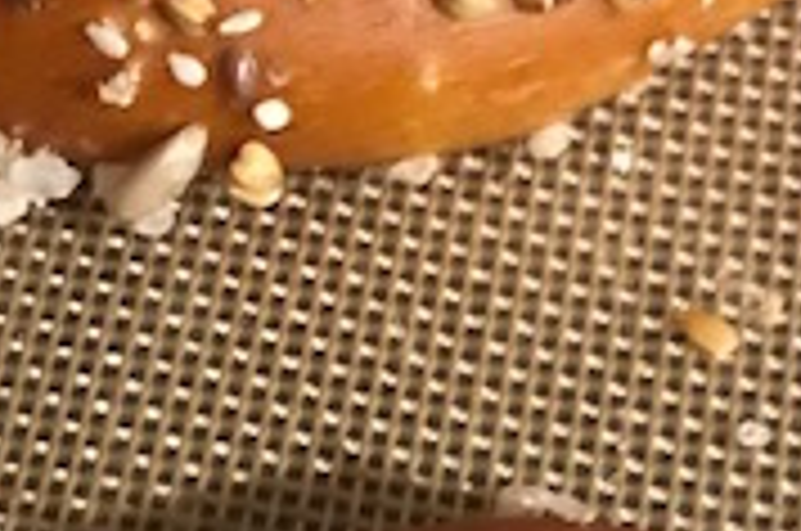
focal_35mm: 105
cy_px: 414
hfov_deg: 19.4
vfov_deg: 12.9
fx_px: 2332
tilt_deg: -63.5
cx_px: 292
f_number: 1.8
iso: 80
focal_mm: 3.99
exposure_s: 1/6
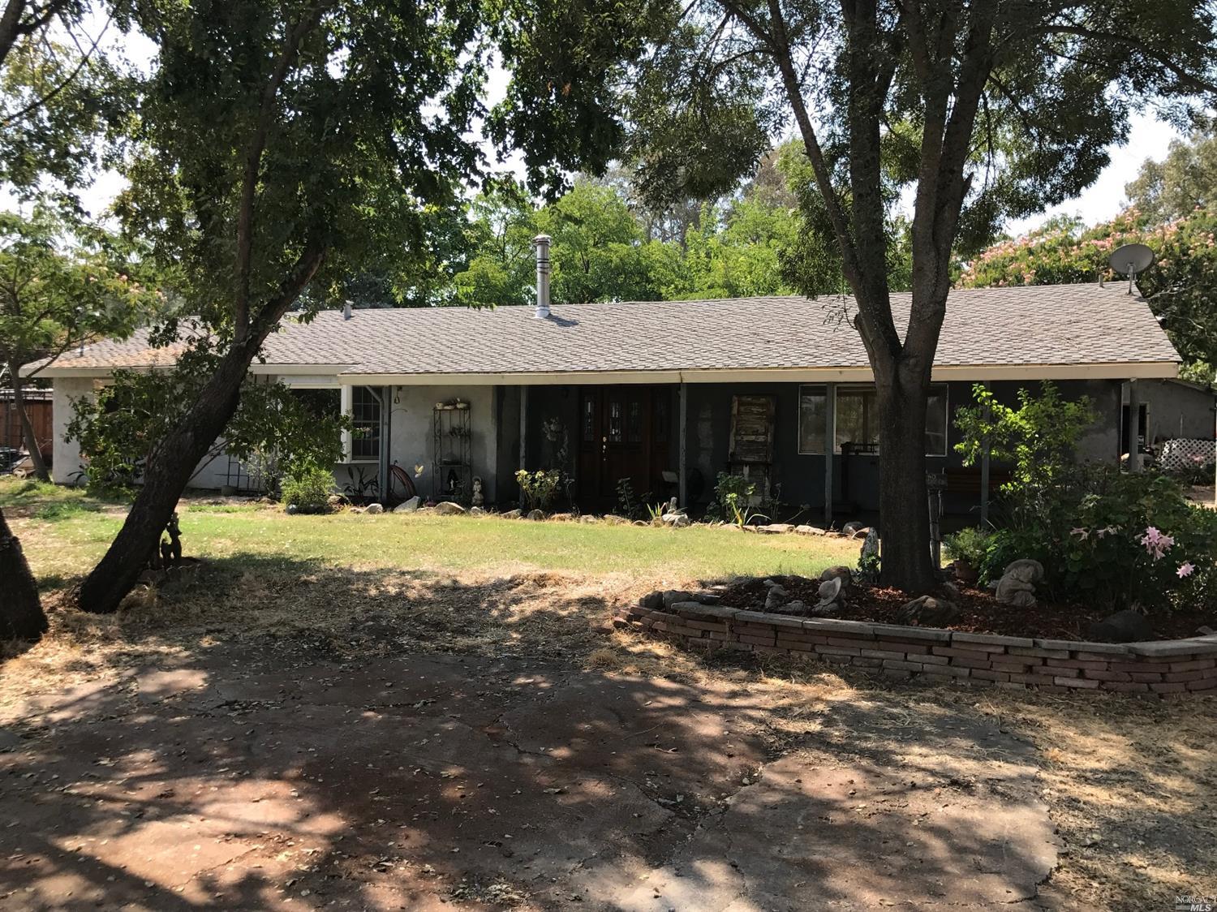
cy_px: 456
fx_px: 984
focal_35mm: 28
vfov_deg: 49.7
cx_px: 608
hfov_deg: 63.5
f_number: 1.8
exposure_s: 1/825
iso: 20
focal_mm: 3.99
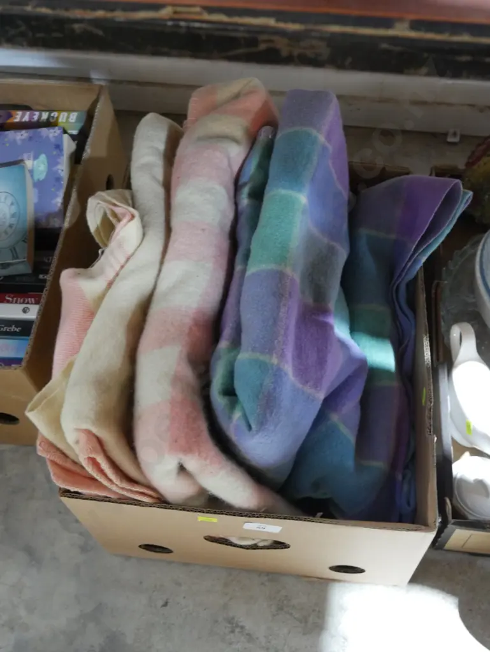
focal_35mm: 38
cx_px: 245
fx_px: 717
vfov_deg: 49.0
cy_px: 326
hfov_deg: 37.8
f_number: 4.1
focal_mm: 19
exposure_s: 1/25
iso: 3200
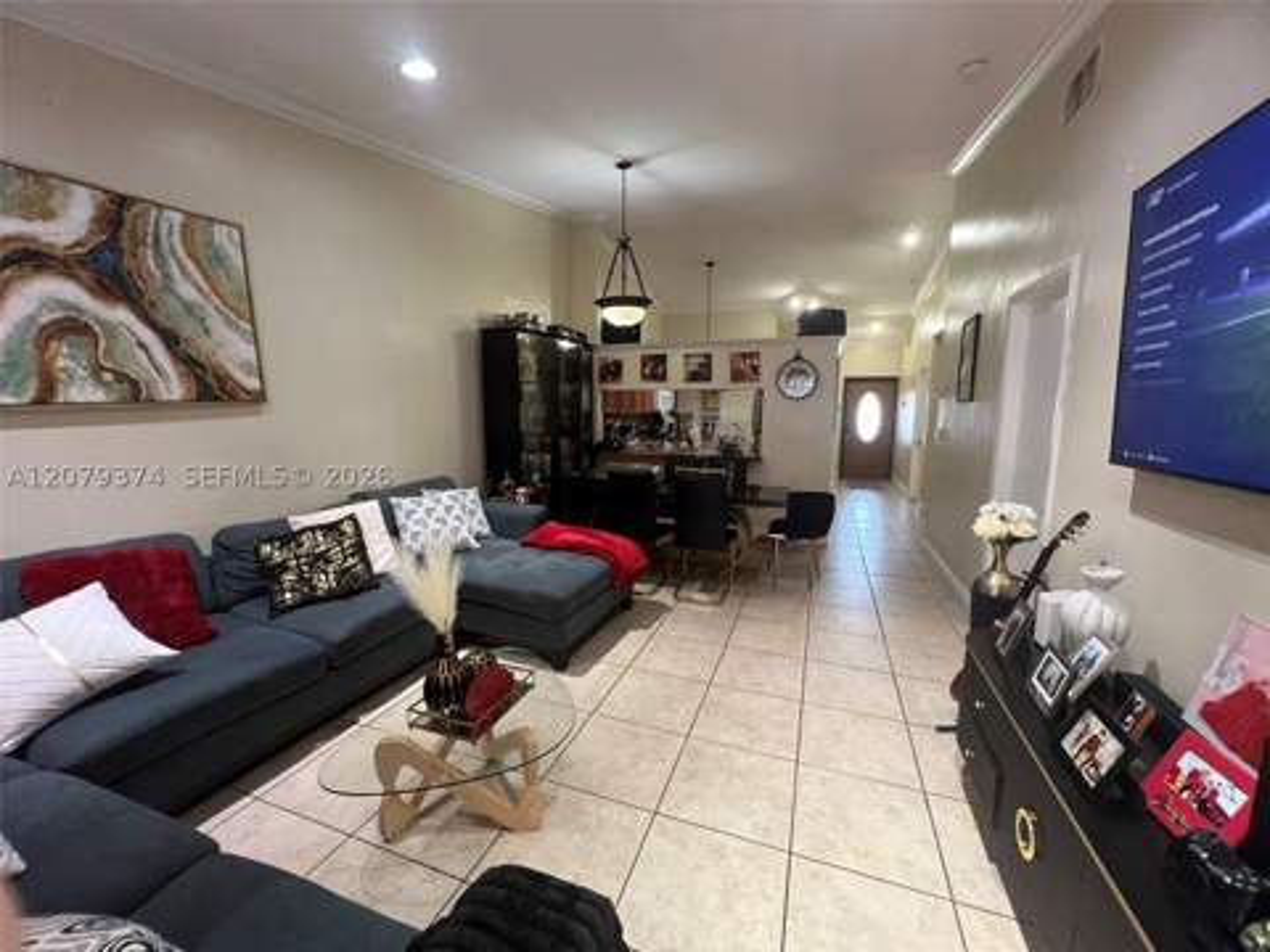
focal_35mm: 13
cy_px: 476
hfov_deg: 106.2
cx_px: 635
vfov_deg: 89.9
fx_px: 477
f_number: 1.8
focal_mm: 1.57
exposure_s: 1/60
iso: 400
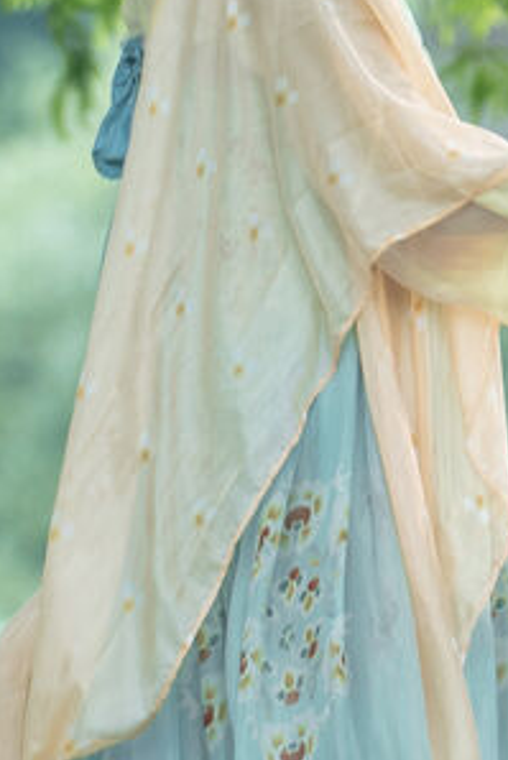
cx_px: 707
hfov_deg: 1.9
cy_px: -719
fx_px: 15581
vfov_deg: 2.8
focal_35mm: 737
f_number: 2.8
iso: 100
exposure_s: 1/160
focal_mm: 123
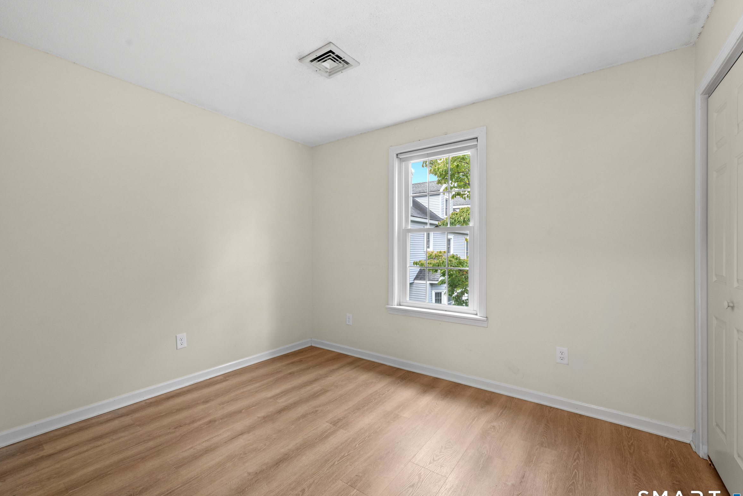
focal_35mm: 15
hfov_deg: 100.4
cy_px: 247
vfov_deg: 77.3
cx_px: 360
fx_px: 310
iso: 400
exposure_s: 1/1.25
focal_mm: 14
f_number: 9
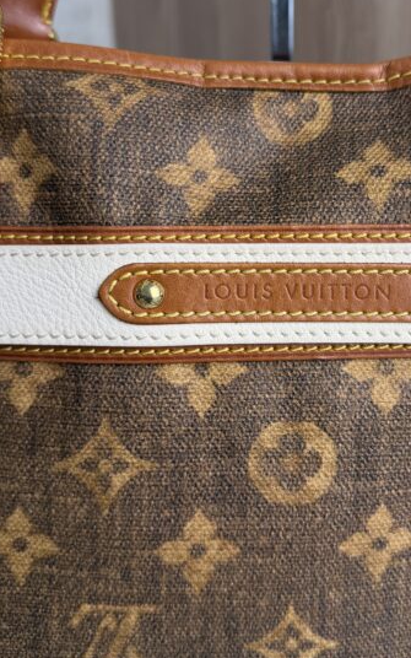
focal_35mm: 38
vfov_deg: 51.4
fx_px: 681
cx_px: 288
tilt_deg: -17.9
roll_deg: +0.5
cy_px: 280
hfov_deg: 33.2
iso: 64
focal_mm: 6.76
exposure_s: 1/128
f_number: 1.78
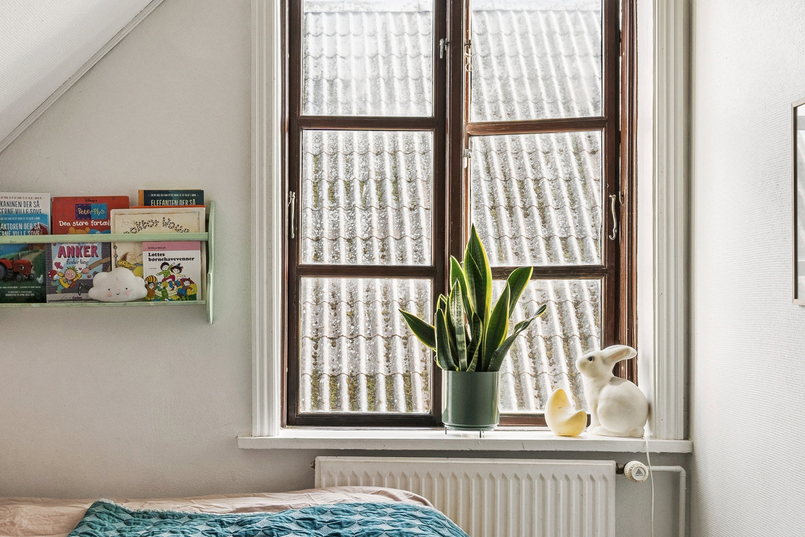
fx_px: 1096
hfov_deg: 40.0
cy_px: 316
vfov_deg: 27.5
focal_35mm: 49
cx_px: 299
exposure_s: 1/15
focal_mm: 24
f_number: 9
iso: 200
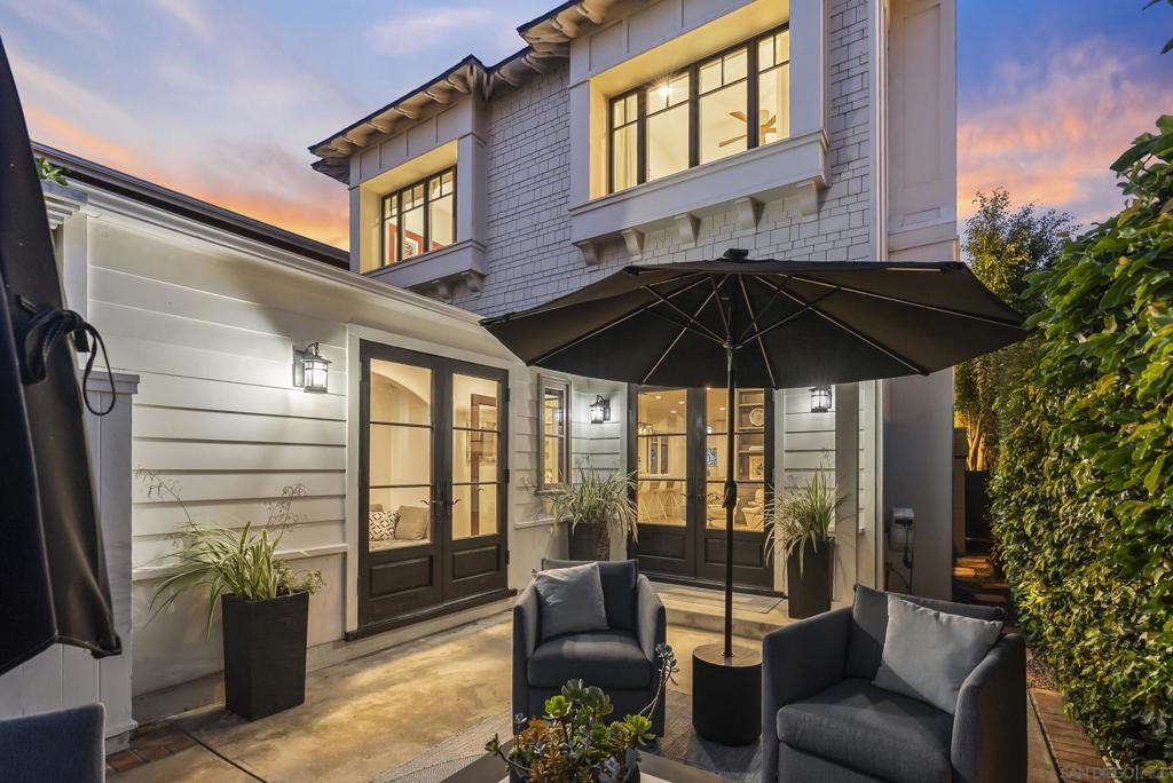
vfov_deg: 73.8
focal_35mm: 16
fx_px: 522
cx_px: 586
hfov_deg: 96.7
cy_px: 392
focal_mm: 16
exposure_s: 1
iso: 800
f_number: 7.1
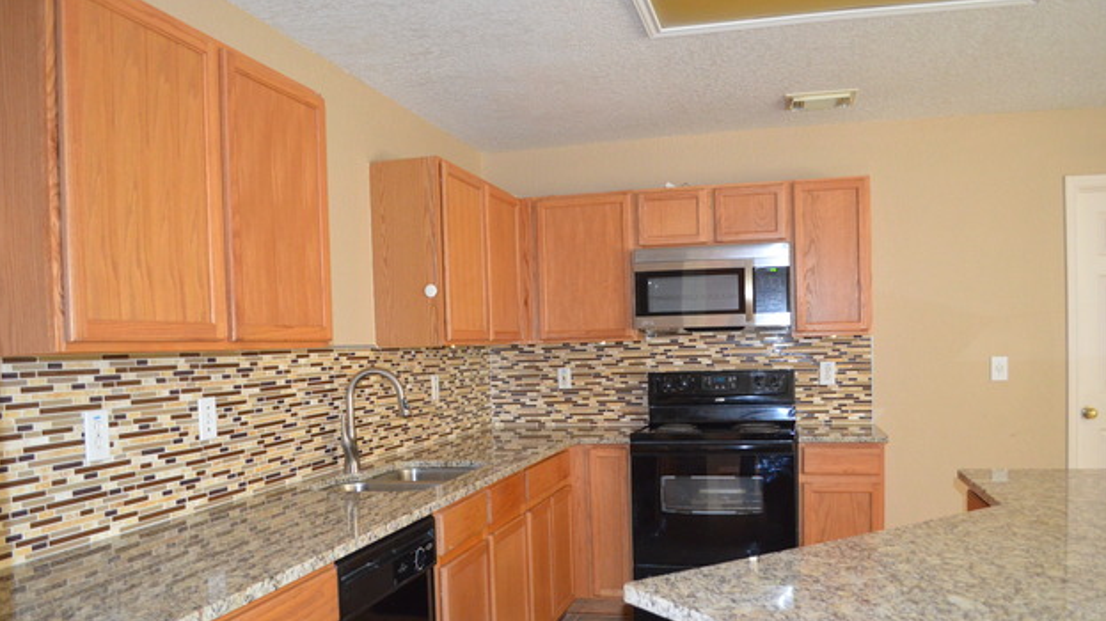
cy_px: 373
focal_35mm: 29
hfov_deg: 66.1
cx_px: 554
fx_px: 850
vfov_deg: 40.0
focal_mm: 18
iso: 3200
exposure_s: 1/60
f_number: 3.5
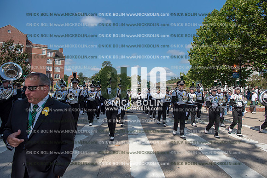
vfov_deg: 53.2
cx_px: 134
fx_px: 178
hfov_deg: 73.7
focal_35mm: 24
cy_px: 89
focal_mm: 24
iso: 400
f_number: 5
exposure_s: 1/4000
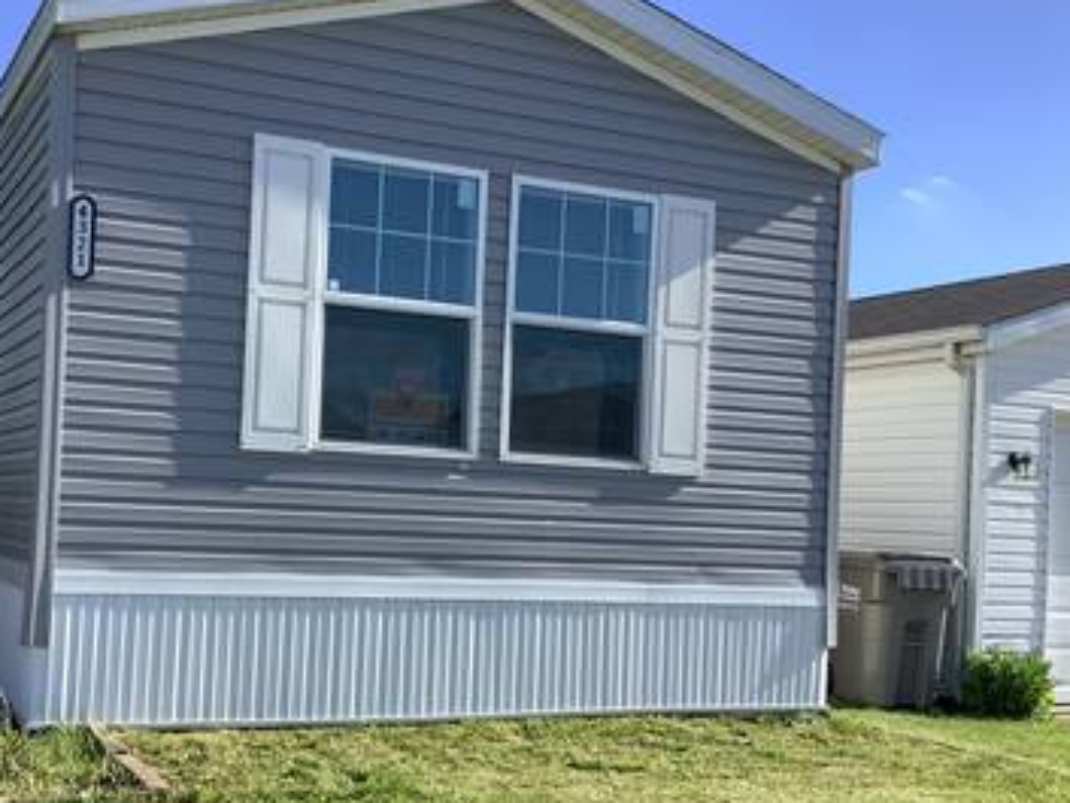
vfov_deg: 32.1
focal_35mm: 45
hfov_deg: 41.6
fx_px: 1391
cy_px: 500
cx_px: 376
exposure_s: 1/936
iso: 25
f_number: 2.4
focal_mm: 3.3
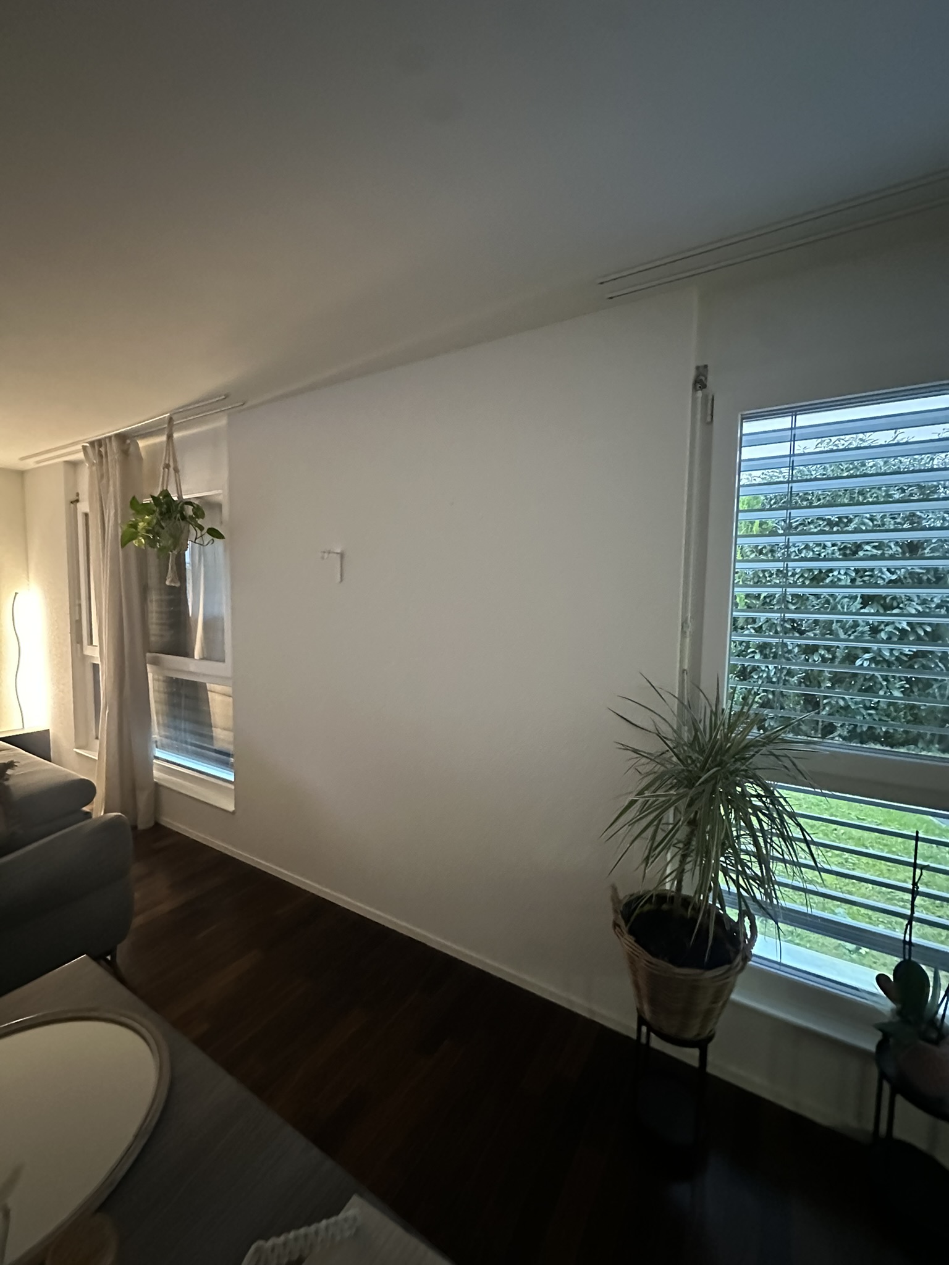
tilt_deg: -3.0
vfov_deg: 102.1
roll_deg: +0.2
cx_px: 474
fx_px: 512
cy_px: 632
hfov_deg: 85.7
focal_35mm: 14
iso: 1250
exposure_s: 1/38
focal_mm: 2.22
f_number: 2.2
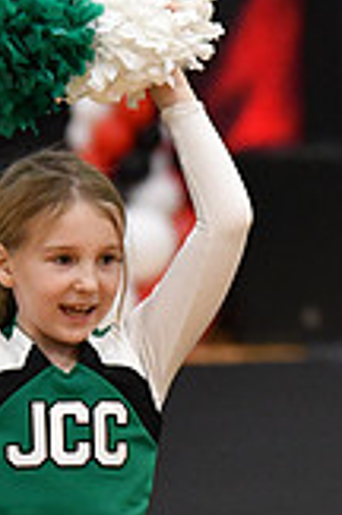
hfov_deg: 1.9
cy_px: 346
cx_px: 861
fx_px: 10317
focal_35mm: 721
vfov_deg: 2.9
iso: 4000
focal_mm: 135
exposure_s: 1/800
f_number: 2.8
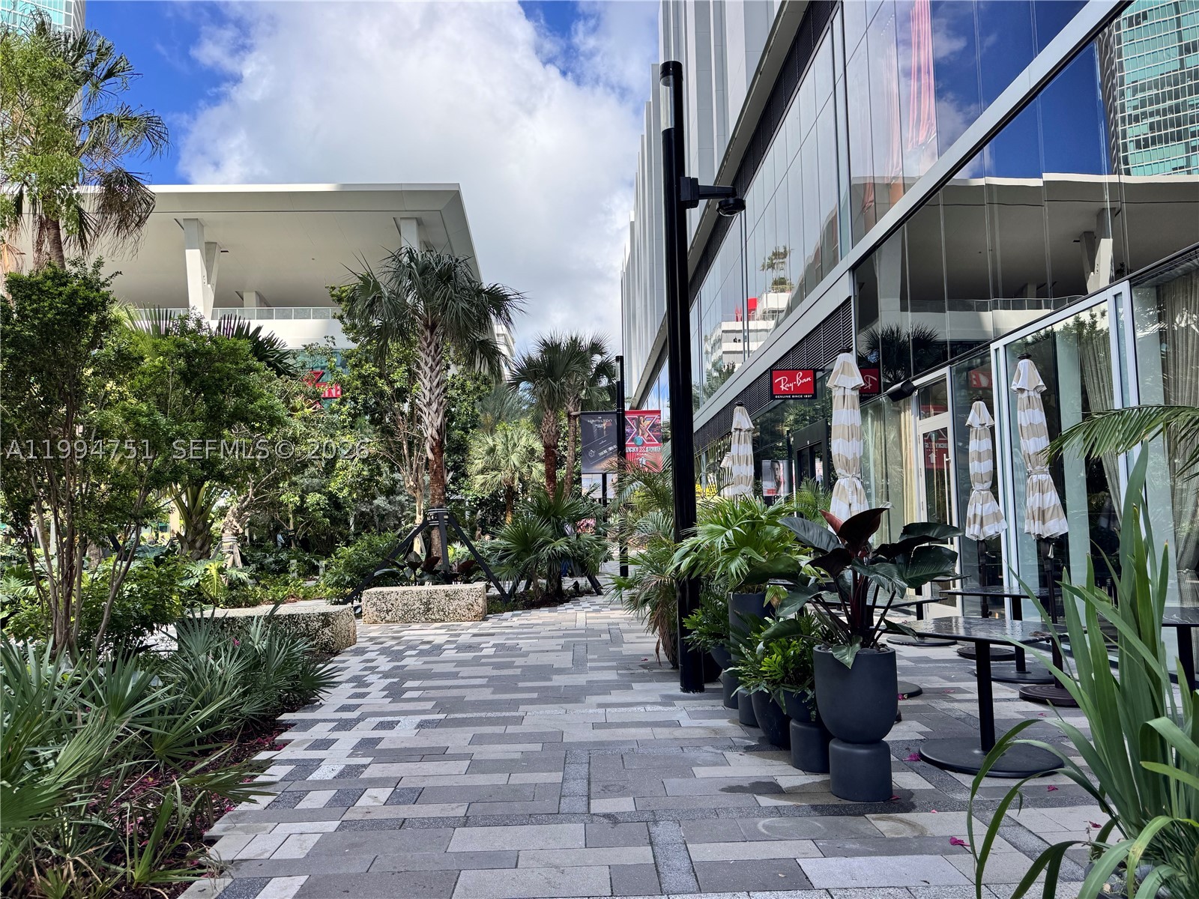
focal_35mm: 24
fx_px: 831
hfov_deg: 71.6
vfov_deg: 56.8
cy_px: 450
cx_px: 600
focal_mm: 6.76
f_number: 1.78
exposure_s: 1/1366
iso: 80
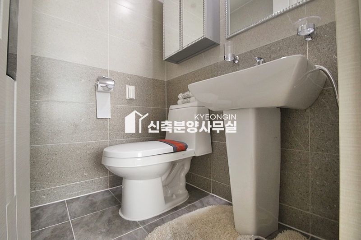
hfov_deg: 100.4
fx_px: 150
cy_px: 120
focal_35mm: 15
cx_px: 180
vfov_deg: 77.2
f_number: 9
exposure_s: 1/20
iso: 800
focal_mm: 10
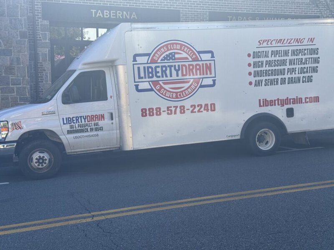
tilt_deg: -5.8
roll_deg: +0.5
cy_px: 125
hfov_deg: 39.7
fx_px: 463
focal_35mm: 48
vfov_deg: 30.3
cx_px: 167
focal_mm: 6.76
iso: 64
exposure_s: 1/1724
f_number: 1.78
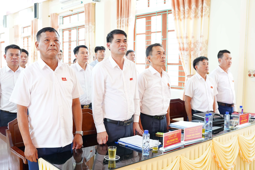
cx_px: 109
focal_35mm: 38
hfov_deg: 50.0
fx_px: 273
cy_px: 85
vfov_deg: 34.6
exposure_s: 1/40
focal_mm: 31.4
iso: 2000
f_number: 4
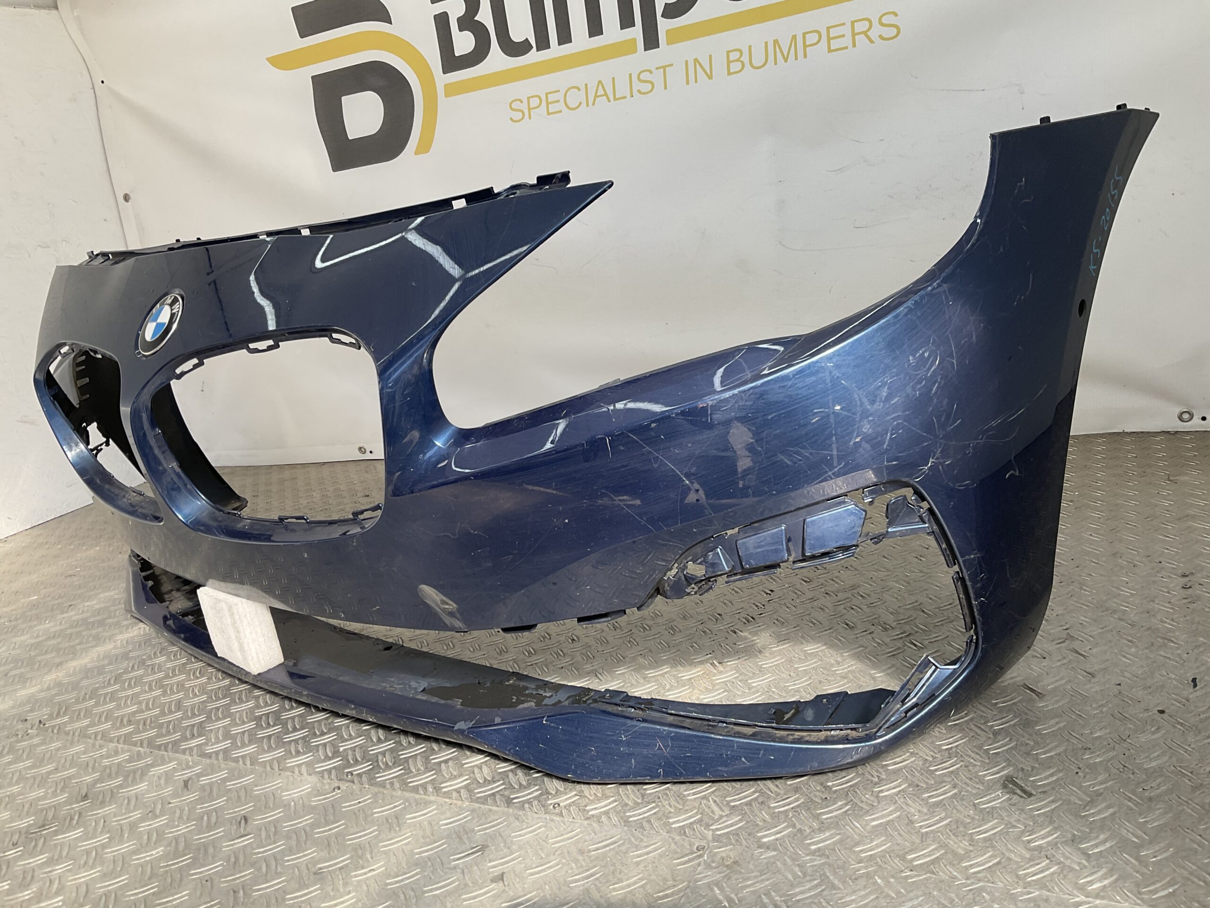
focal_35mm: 29
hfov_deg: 61.7
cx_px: 605
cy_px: 454
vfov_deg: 48.2
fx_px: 1014
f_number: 1.8
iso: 16
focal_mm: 3
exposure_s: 1/297
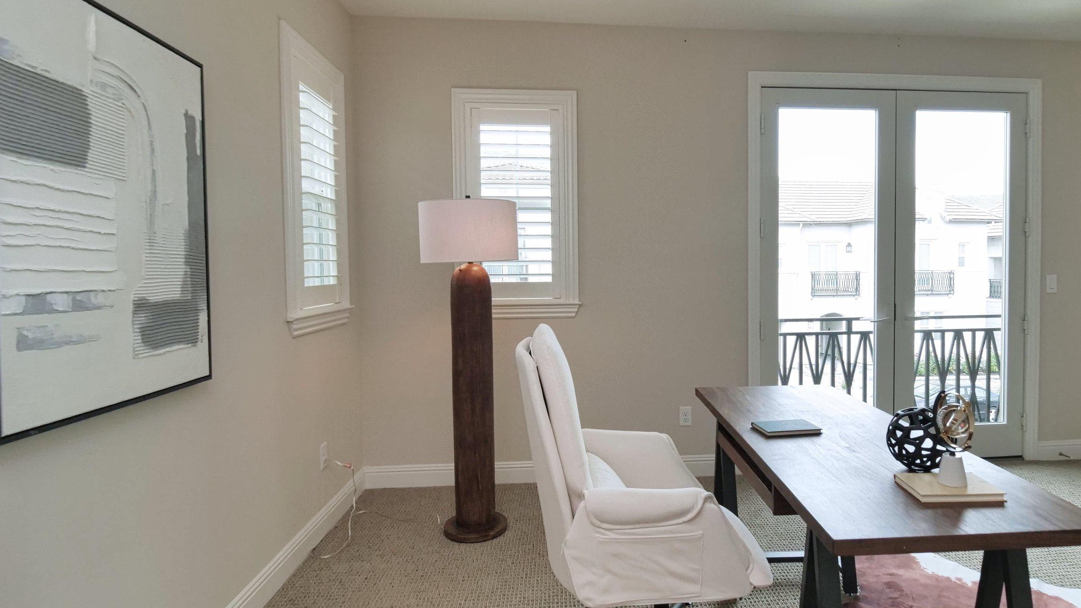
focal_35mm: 20
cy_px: 287
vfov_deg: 55.8
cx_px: 633
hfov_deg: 85.8
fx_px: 573
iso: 800
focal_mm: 7
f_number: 5
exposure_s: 1/160
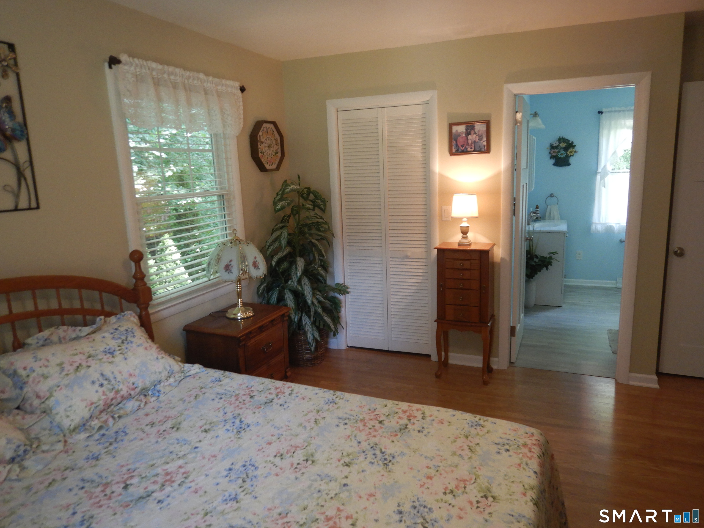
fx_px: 488
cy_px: 264
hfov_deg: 71.6
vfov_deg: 56.8
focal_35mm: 24
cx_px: 352
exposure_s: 1/30
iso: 280
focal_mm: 4.3
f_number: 2.8
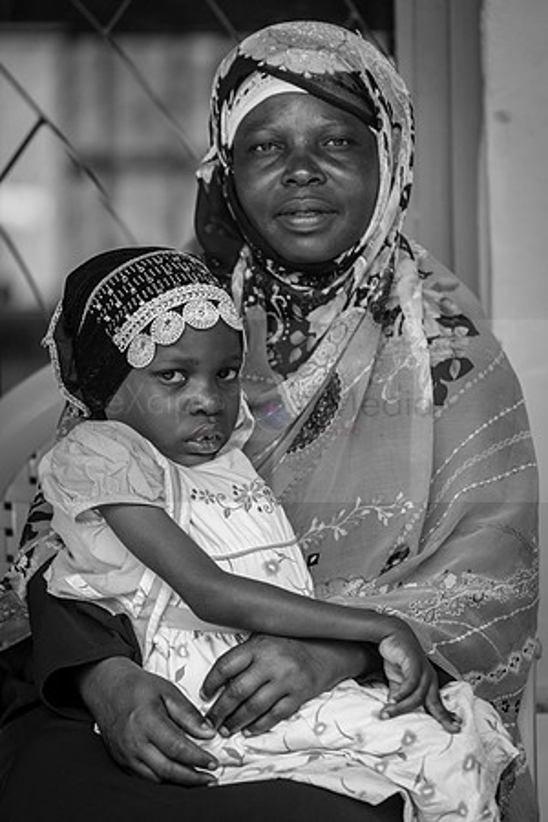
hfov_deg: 6.9
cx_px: 274
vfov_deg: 10.3
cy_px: 411
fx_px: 4566
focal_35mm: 200
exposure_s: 1/200
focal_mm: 200
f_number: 4
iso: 800
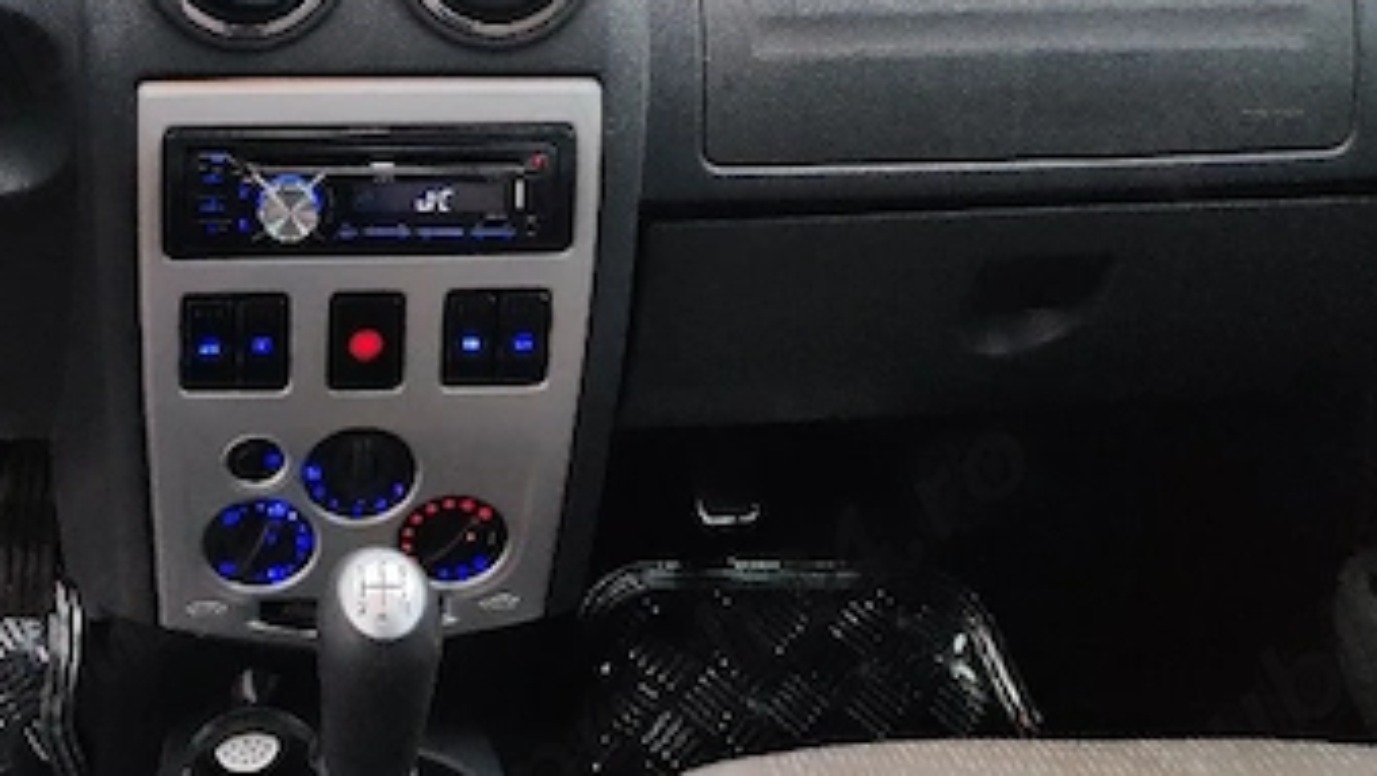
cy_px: 8
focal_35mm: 52
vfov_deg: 22.3
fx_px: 1899
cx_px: 297
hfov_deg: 38.5
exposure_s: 1/100
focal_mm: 6.12
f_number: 1.9
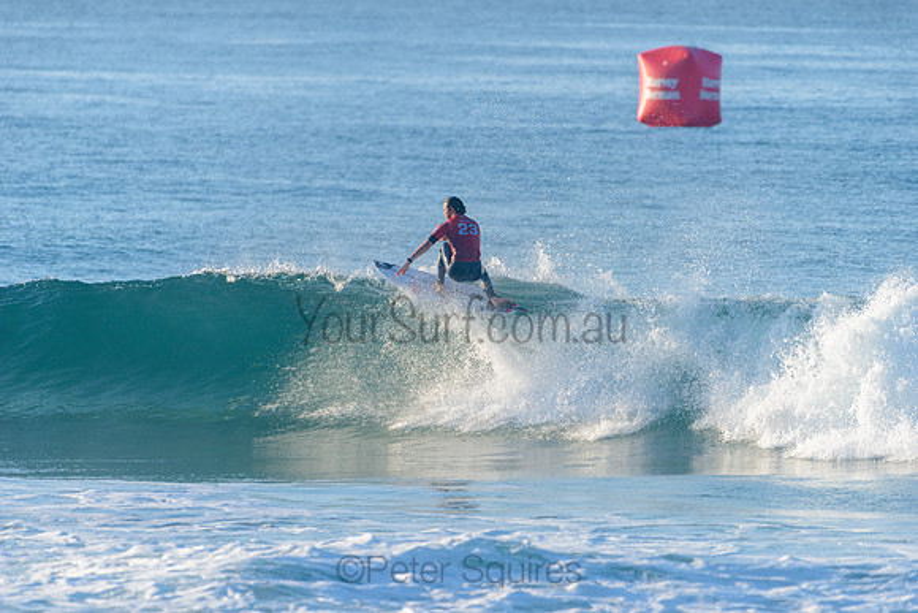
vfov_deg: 2.8
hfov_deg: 4.1
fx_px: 12755
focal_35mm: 500
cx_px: 459
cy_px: 306
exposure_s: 1/2000
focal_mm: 500
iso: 360
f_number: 5.6
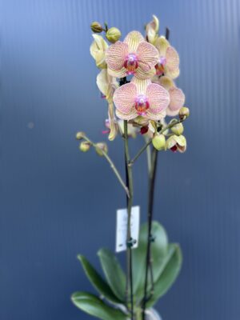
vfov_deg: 67.3
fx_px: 240
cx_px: 120
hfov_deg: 53.1
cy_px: 160
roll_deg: +3.6
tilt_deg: -6.9
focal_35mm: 26
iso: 40
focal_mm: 5.1
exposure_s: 1/121
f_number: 1.6
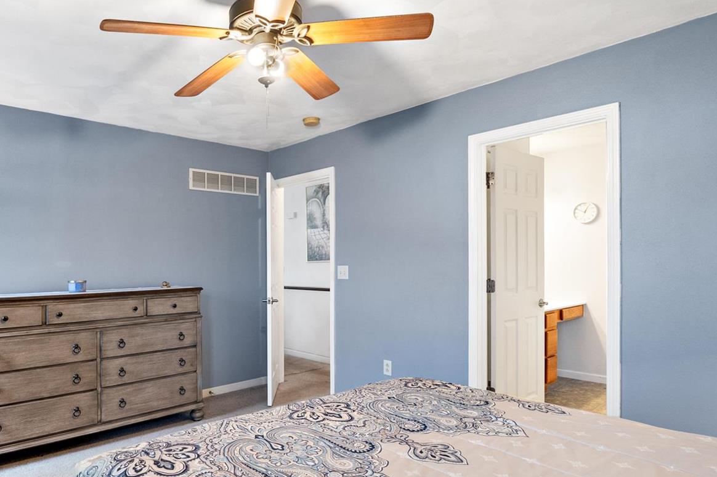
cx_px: 256
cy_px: 265
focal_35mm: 22
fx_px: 438
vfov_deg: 57.0
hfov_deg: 76.8
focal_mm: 8
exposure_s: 1/2.5
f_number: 8
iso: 400
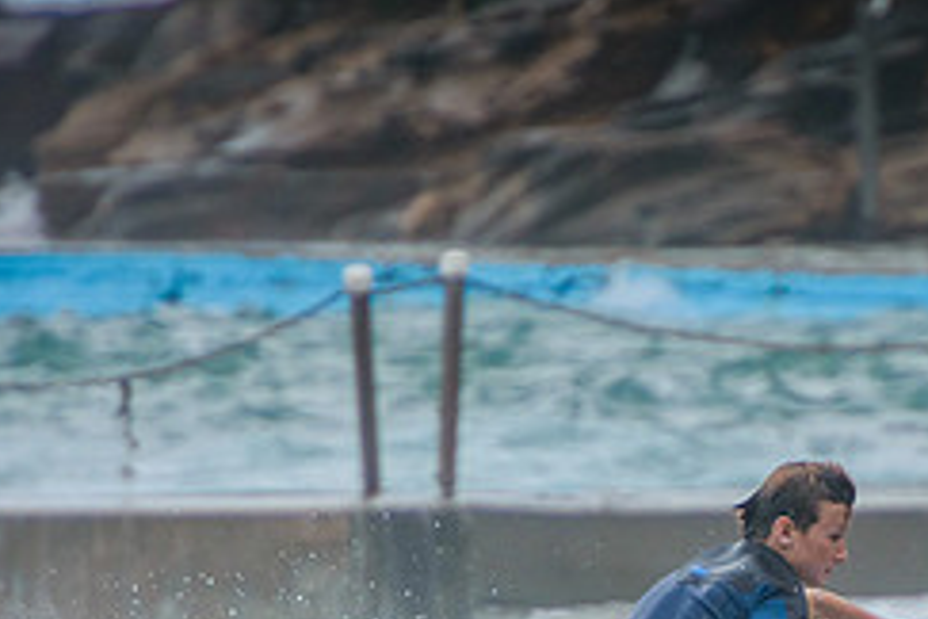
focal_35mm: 1432
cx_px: 680
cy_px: 728
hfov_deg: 1.4
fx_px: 36911
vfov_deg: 1.0
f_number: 5.6
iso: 400
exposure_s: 1/2000
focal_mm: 400
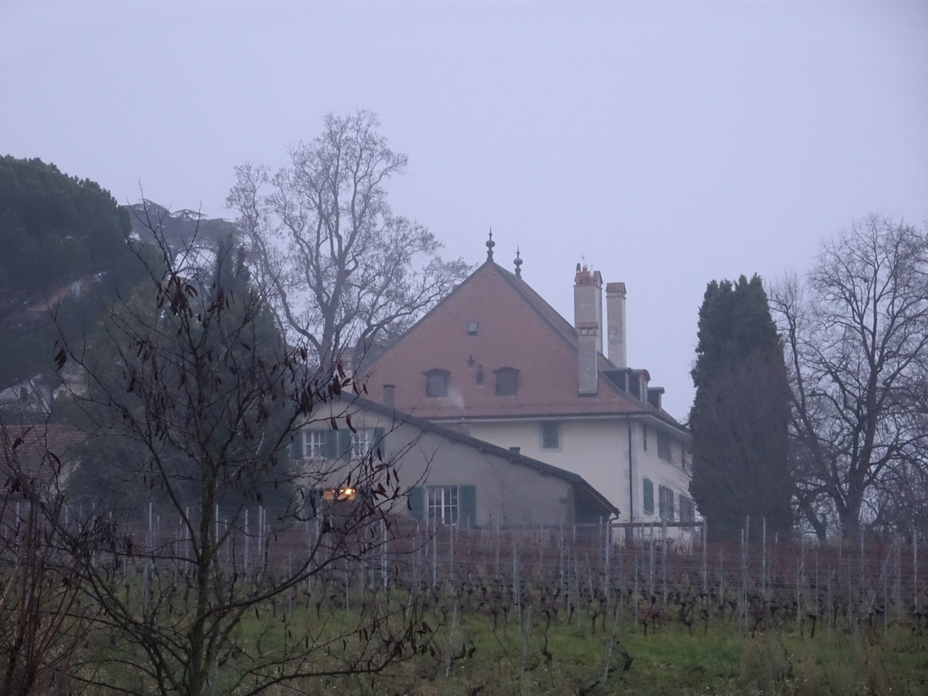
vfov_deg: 9.1
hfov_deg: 12.1
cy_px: 348
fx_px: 4370
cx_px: 464
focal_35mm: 163
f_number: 5.6
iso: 800
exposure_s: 1/15
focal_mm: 27.93
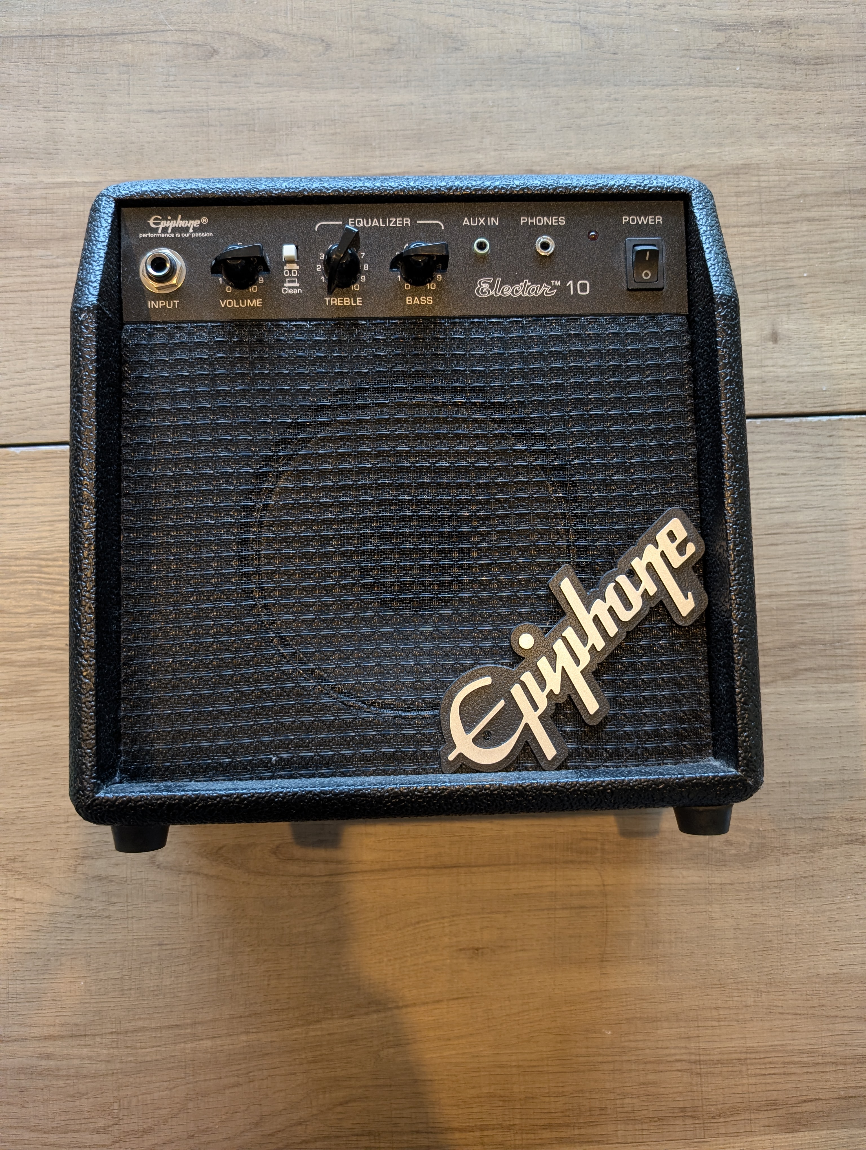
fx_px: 799
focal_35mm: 24
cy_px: 575
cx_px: 433
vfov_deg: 71.5
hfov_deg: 56.9
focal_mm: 6.9
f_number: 1.68
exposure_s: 1/50
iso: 432
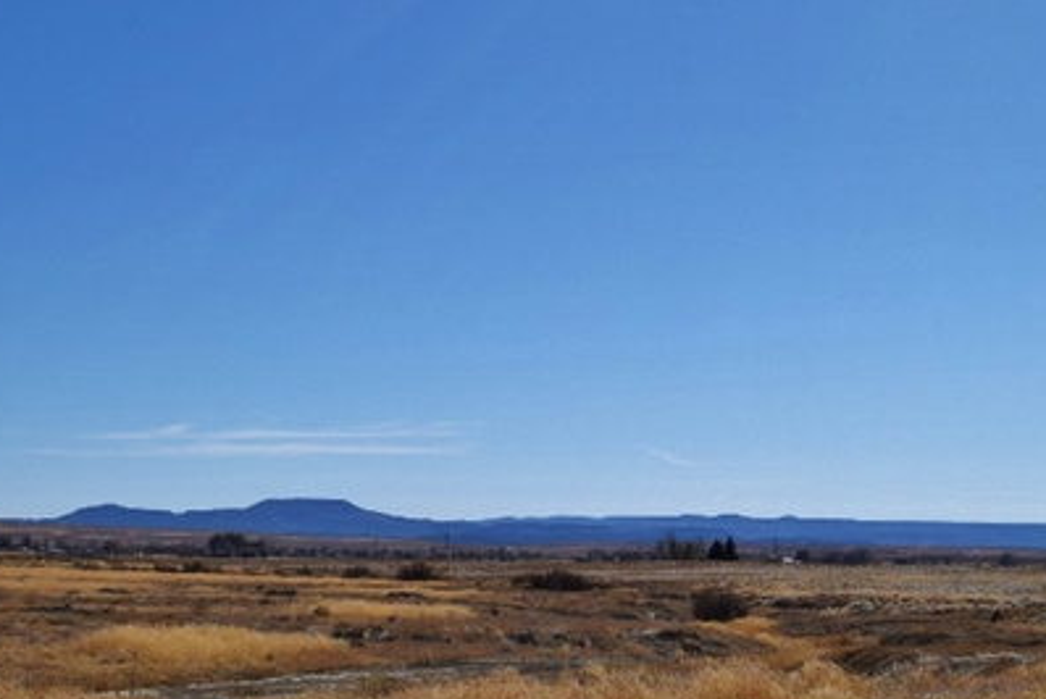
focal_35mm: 75
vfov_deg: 18.2
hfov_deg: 26.9
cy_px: 286
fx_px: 2175
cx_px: 339
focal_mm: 31
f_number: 13
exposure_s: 1/640
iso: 200
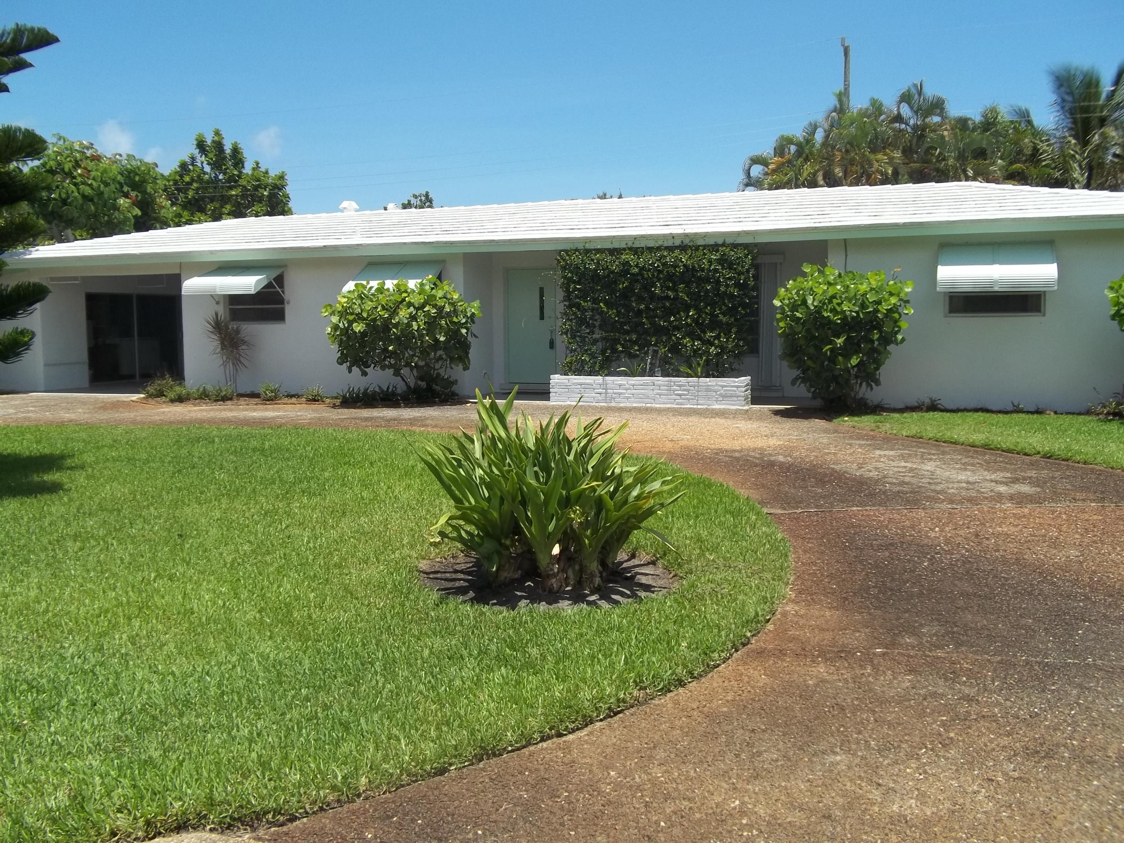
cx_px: 562
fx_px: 1039
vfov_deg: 44.2
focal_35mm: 32
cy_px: 422
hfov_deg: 56.8
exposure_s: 1/160
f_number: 8.8
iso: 64
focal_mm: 5.7
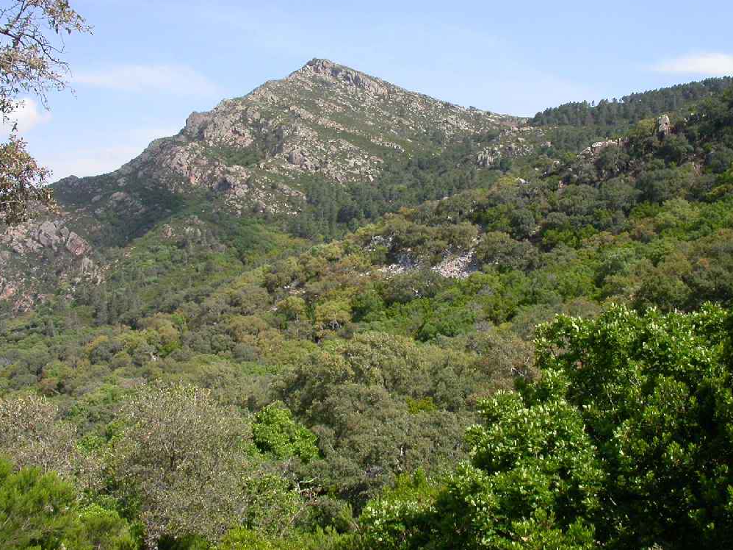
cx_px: 371
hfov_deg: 47.9
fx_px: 826
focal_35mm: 39
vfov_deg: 36.8
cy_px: 271
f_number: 7.5
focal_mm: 7.85
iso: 100
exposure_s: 1/206
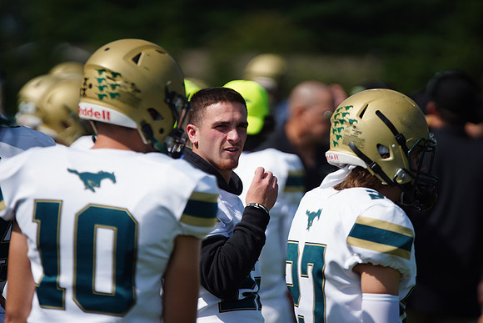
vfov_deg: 4.6
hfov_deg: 6.9
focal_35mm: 300
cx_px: 242
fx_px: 4026
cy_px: 162
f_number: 2.8
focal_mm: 300
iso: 400
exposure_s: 1/8000
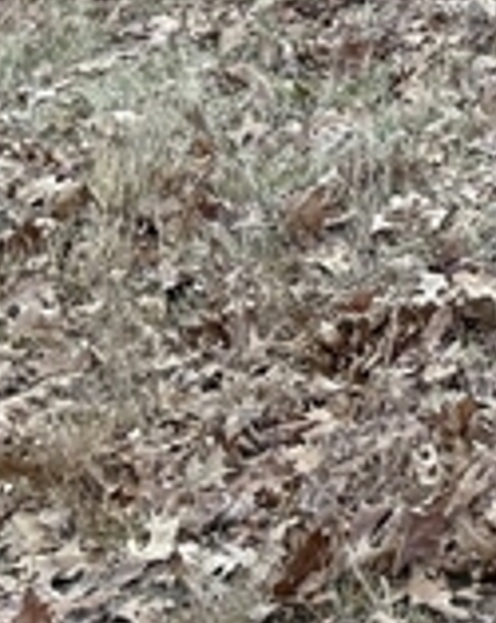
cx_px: 1083
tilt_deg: -1.7
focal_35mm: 153
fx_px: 2816
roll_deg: -0.1
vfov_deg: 11.5
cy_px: -560
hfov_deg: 9.3
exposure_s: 1/132
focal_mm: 6.76
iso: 100
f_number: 1.78
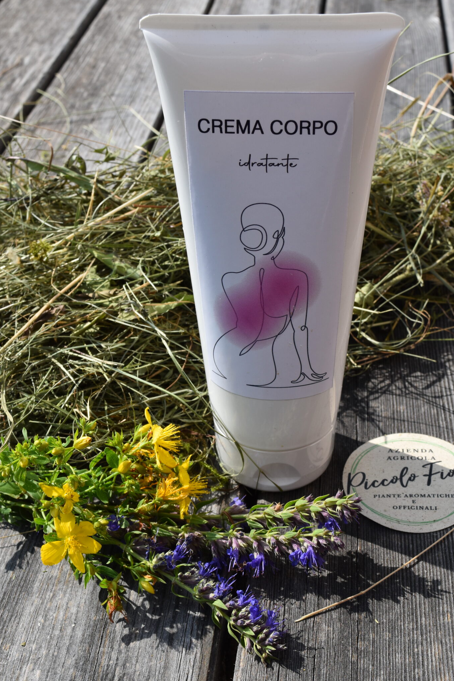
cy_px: 384
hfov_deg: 26.7
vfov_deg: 39.1
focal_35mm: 51
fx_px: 957
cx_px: 243
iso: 200
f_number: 9
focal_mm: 27
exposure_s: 1/320
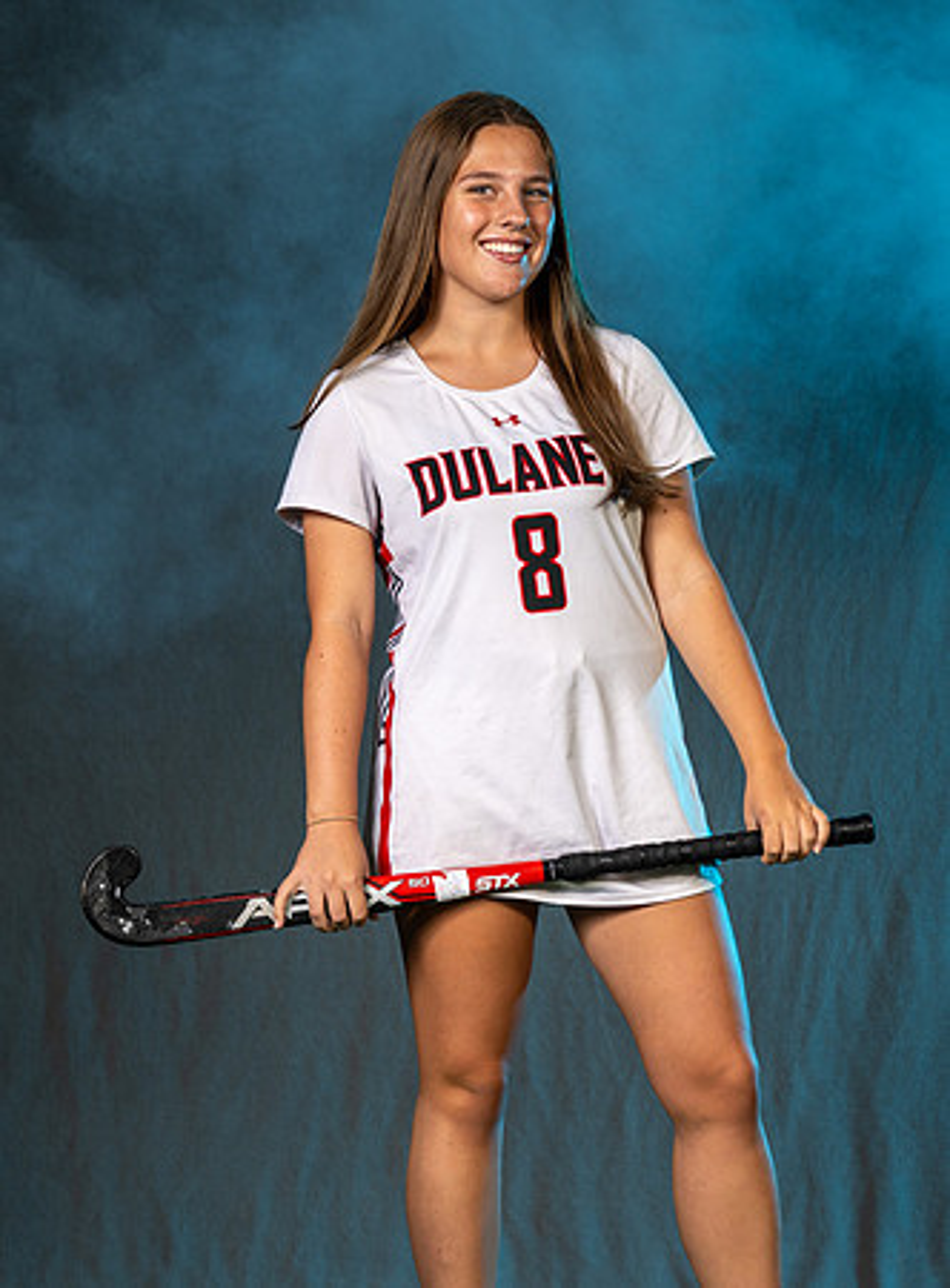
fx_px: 5550
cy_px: 561
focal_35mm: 150
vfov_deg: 13.2
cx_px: 693
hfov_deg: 9.8
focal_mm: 79
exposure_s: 1/200
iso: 80
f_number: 5.6
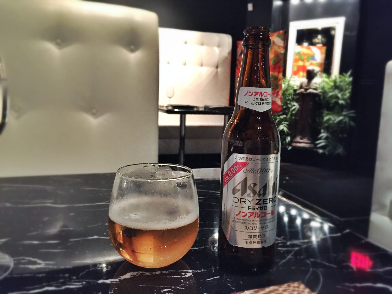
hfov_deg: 61.7
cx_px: 196
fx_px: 328
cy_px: 147
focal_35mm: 29
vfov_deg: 48.2
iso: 800
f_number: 2.2
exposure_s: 1/15
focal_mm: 4.15
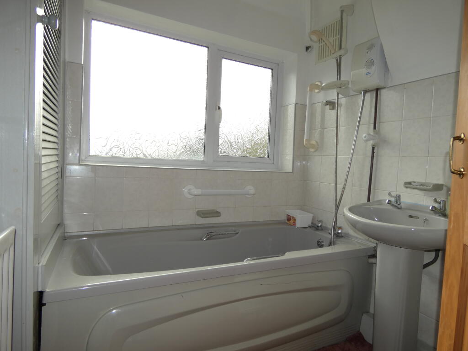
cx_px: 234
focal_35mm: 20
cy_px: 176
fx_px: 270
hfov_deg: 81.7
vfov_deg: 66.0
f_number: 2.8
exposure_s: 1/500
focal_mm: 3.6
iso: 80
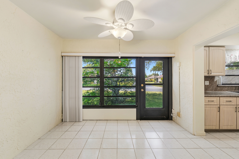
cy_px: 80
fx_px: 93
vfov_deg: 81.2
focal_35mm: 14
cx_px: 120
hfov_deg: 104.3
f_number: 9
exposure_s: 1/2.5
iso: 250
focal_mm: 14
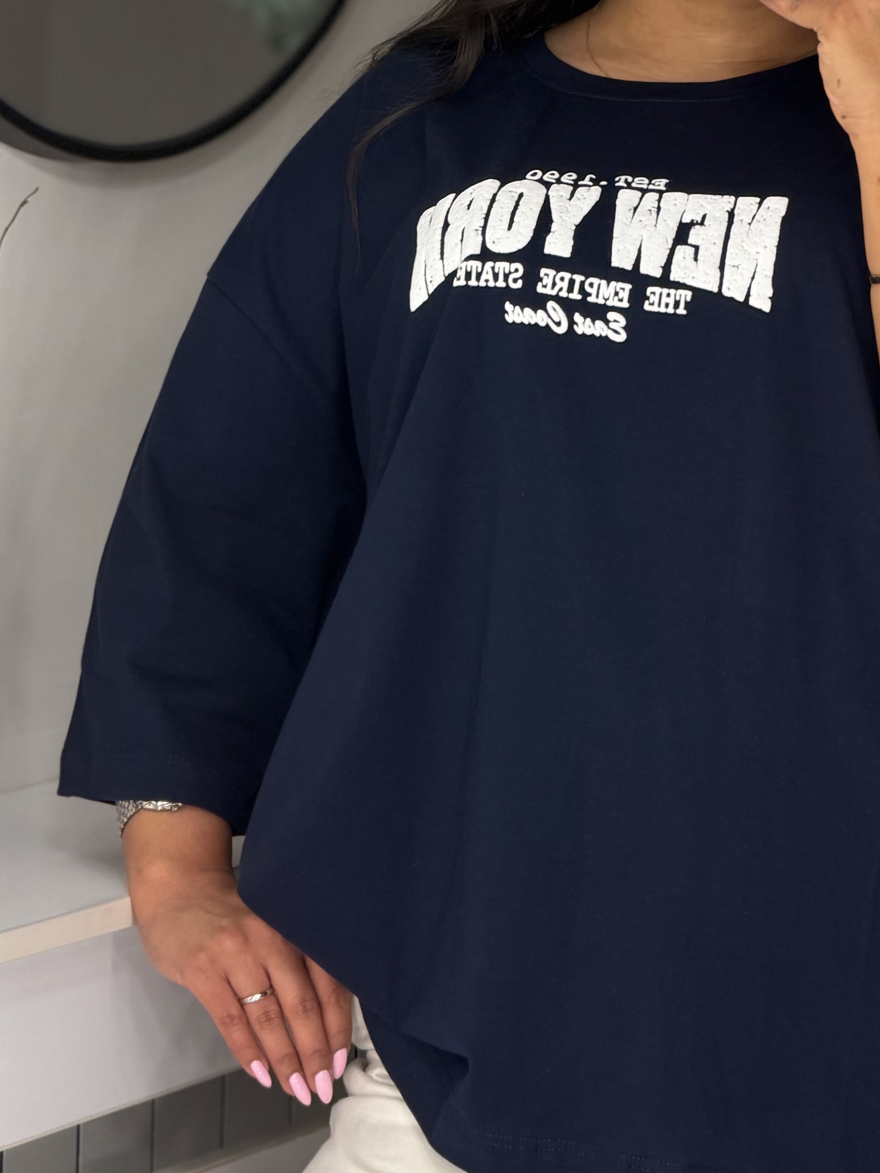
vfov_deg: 11.3
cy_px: 389
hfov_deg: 8.5
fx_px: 5898
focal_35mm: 174
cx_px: 582
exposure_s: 1/100
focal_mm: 16.89
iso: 64
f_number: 2.8
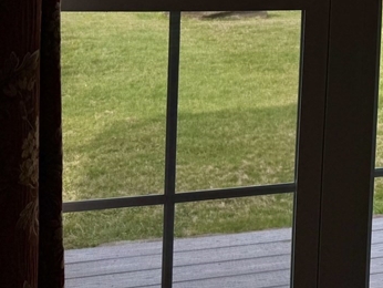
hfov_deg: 23.8
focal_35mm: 71
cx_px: 509
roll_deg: -2.7
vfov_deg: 19.5
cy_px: -56
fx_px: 786
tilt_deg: -3.1
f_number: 1.78
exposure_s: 1/2053
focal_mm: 6.76
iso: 80
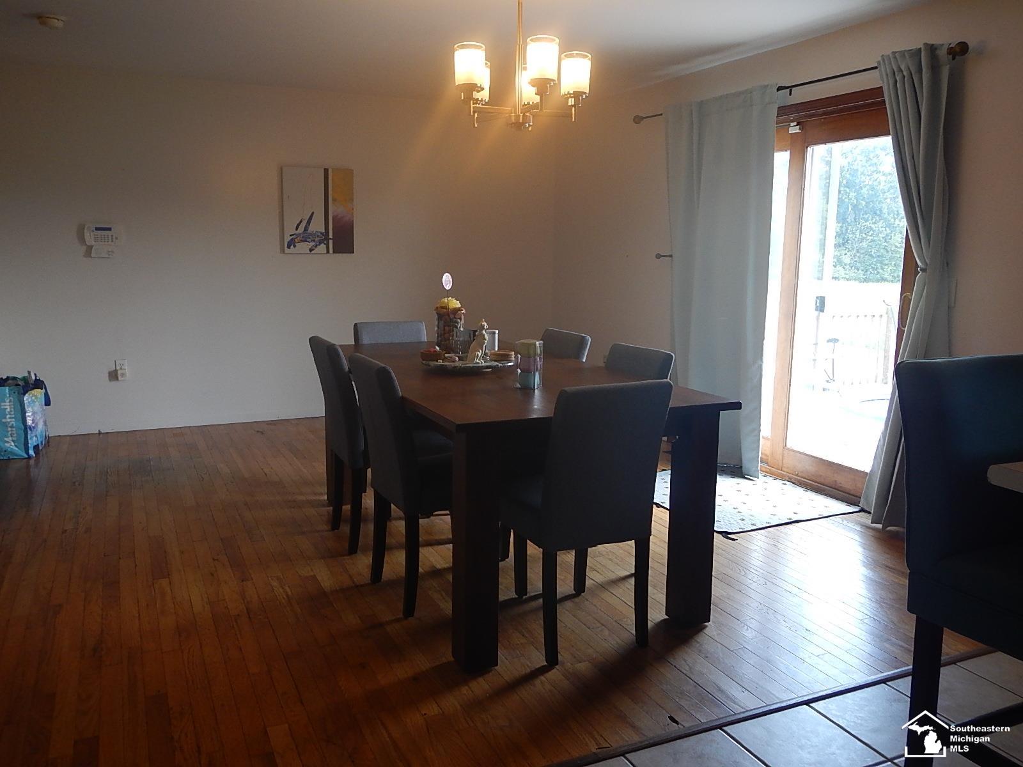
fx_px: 827
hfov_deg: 63.4
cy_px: 384
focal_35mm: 28
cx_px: 512
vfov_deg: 49.7
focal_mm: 5
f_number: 3.9
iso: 160
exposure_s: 1/30
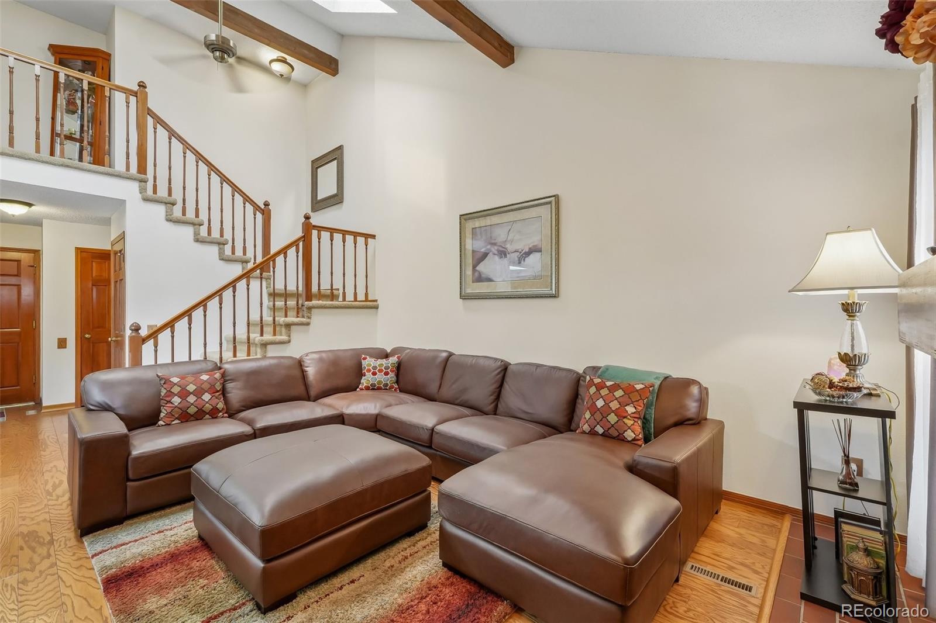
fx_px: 390
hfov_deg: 100.4
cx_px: 468
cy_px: 312
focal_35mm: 15
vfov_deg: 77.3
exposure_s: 1/8
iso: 800
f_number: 8
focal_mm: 10
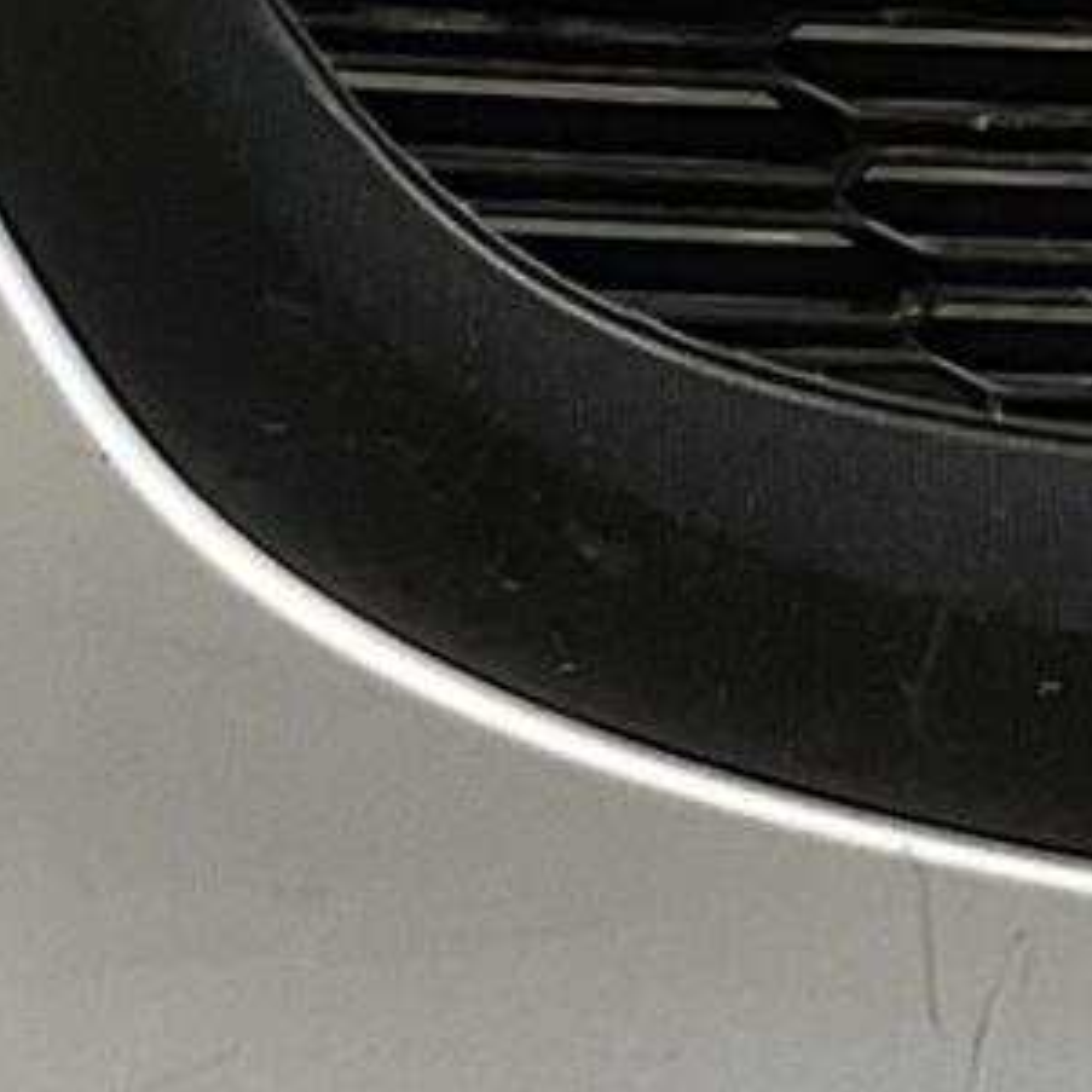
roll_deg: -2.0
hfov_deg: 8.0
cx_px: 1237
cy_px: -65
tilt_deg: -15.3
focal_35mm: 218
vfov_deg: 8.0
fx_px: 7780
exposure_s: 1/642
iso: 16
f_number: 1.8
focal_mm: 3
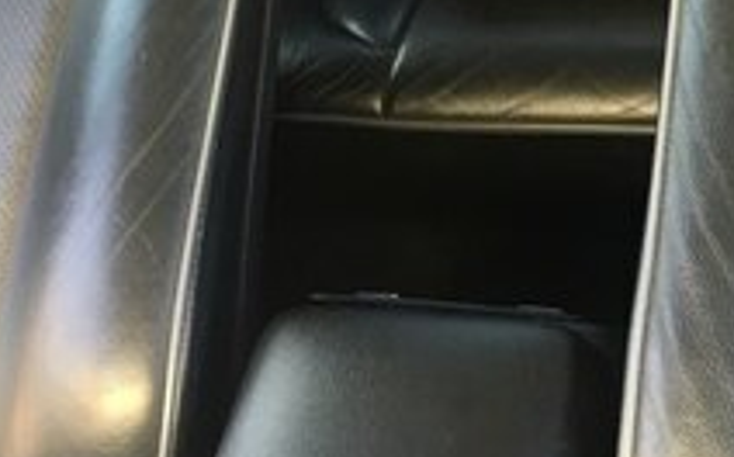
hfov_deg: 28.6
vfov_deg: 15.8
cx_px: 409
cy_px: -322
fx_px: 1439
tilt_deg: -23.9
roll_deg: +15.0
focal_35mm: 72
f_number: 2.2
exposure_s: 1/33
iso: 40
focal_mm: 4.15
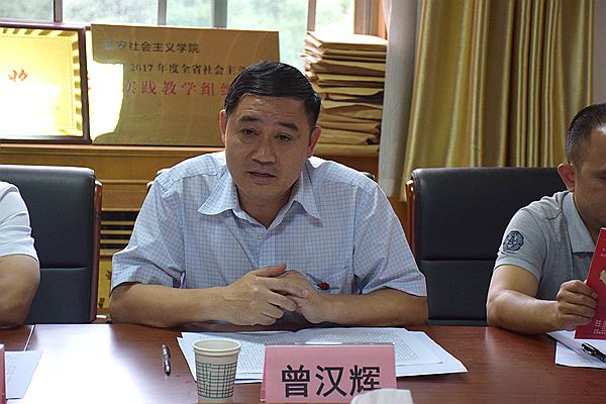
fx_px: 1414
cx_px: 303
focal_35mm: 84
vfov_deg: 16.3
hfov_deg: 24.2
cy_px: 202
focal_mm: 56
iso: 2500
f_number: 4.8
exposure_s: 1/125
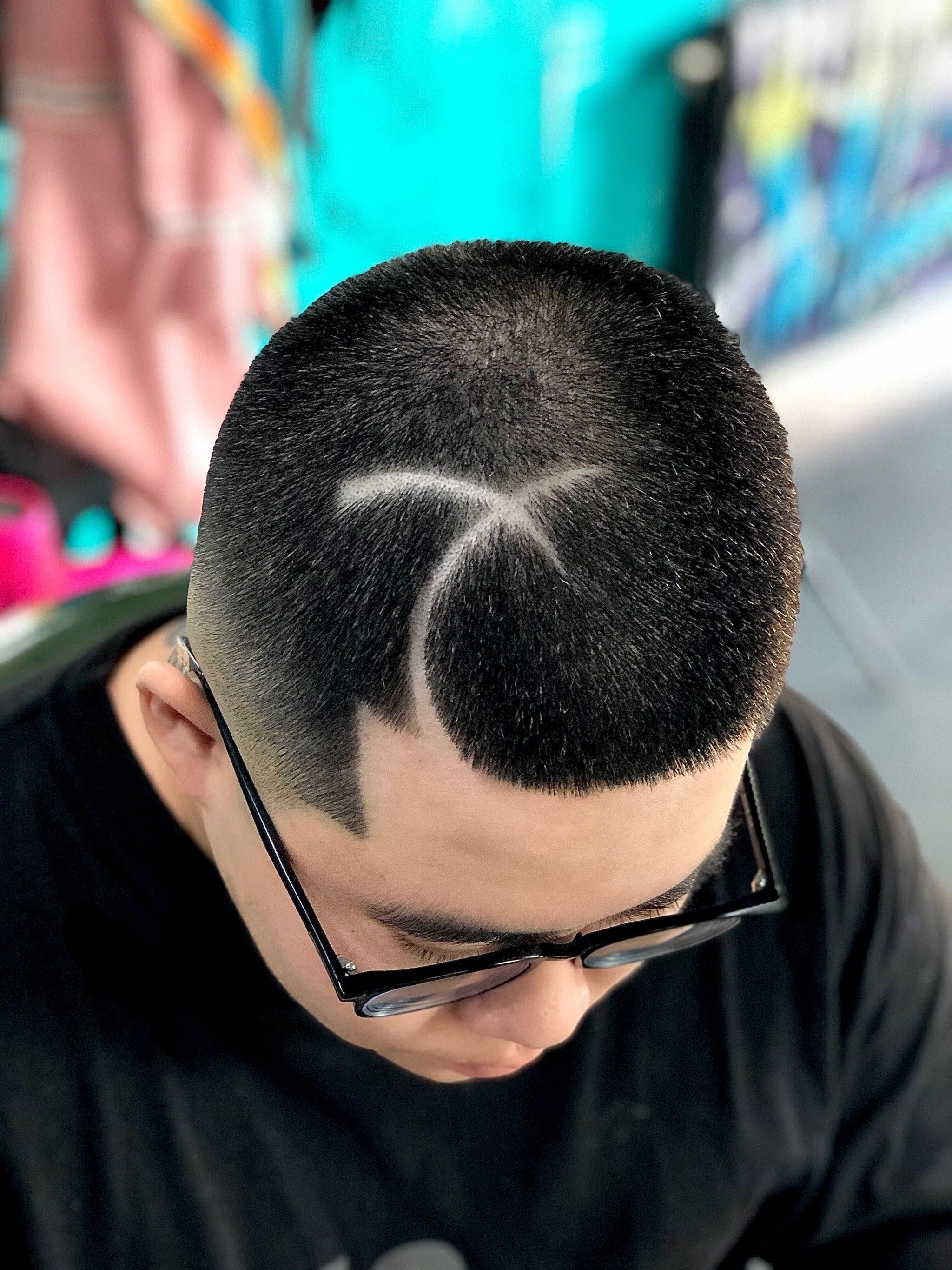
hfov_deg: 25.7
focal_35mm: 57
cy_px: 635
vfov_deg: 33.8
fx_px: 2090
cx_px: 476
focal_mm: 6.6
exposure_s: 1/30
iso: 320
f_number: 2.8
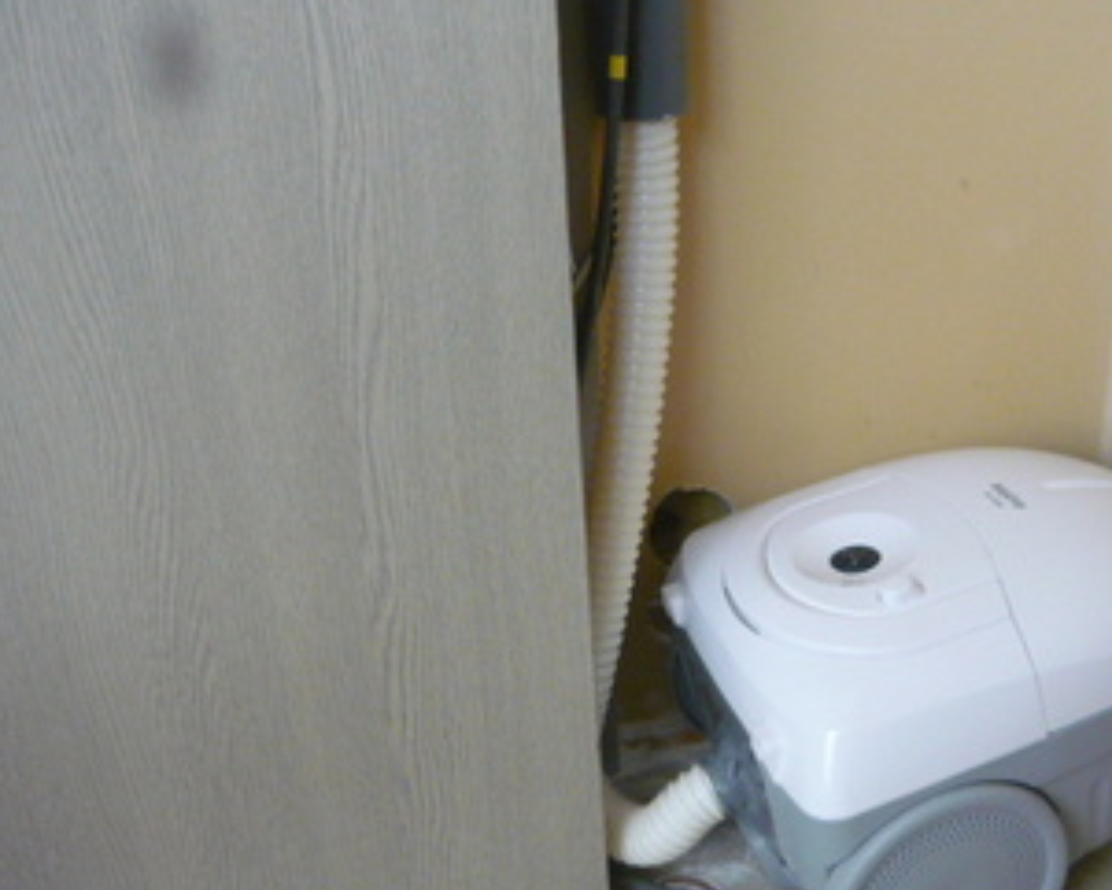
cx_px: 743
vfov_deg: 33.4
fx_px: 1481
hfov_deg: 40.6
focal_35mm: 45
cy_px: 460
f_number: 2.8
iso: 400
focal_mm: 5.5
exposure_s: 1/20
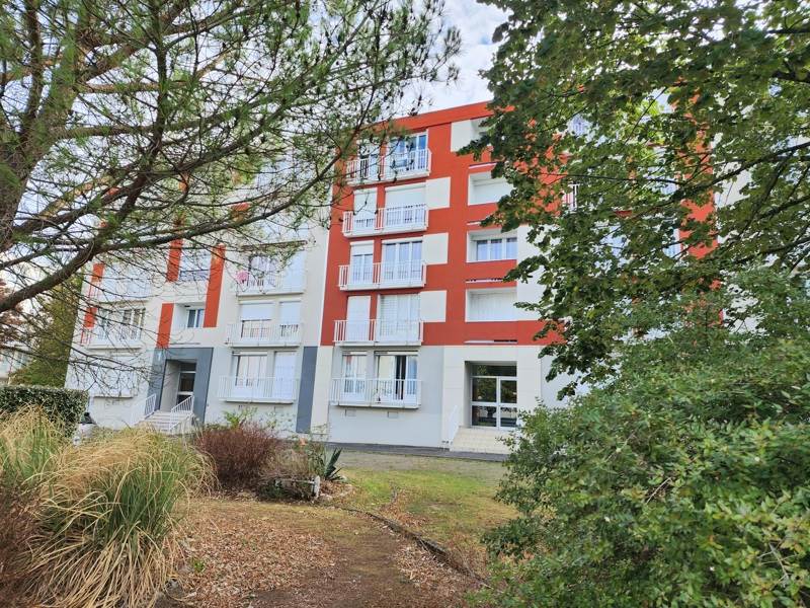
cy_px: 304
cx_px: 405
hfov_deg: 73.9
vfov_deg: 58.9
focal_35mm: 23
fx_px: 538
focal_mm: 6.4
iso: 12
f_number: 1.8
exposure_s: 1/204
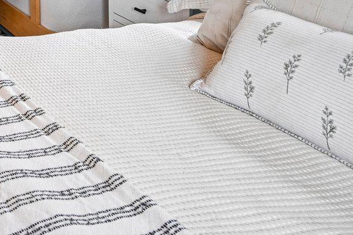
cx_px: -180
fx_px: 588
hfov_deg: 25.2
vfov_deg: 18.0
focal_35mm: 60
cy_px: -190
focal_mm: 16
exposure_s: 1/13
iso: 800
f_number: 8
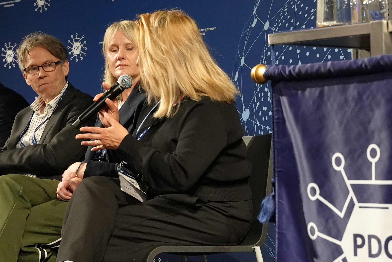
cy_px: 88
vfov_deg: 12.4
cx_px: 241
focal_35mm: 110
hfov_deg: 18.5
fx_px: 1199
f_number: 4
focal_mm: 35.7
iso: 5000
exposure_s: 1/160
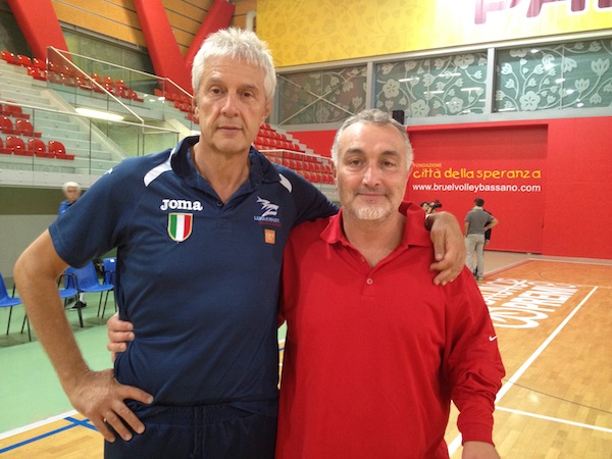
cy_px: 230
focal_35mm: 35
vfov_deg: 40.7
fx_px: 619
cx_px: 306
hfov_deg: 52.6
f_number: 2.4
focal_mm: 4.28
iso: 200
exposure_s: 1/20
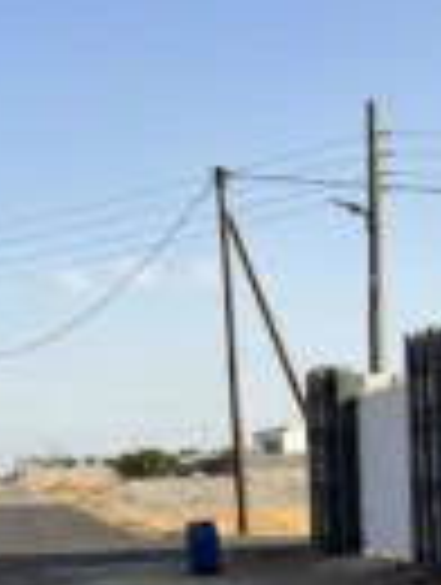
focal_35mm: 80
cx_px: 27
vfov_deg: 23.9
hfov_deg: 18.1
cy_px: 490
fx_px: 1354
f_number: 1.5
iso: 50
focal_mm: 5.7
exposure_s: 1/3460
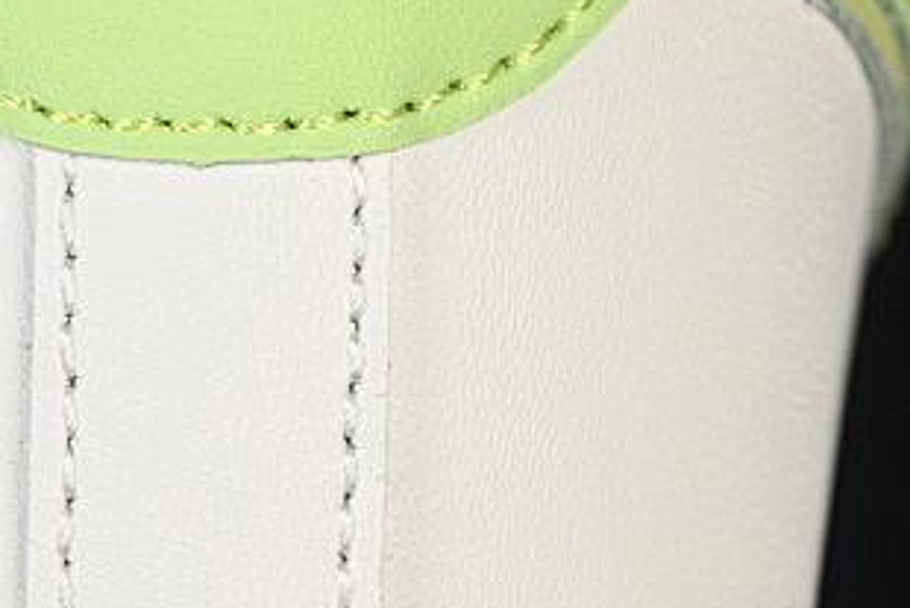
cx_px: 100
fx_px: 6600
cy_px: 370
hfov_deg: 7.9
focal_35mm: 261
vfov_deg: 5.3
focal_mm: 50
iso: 160
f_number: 7.1
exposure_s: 1/80
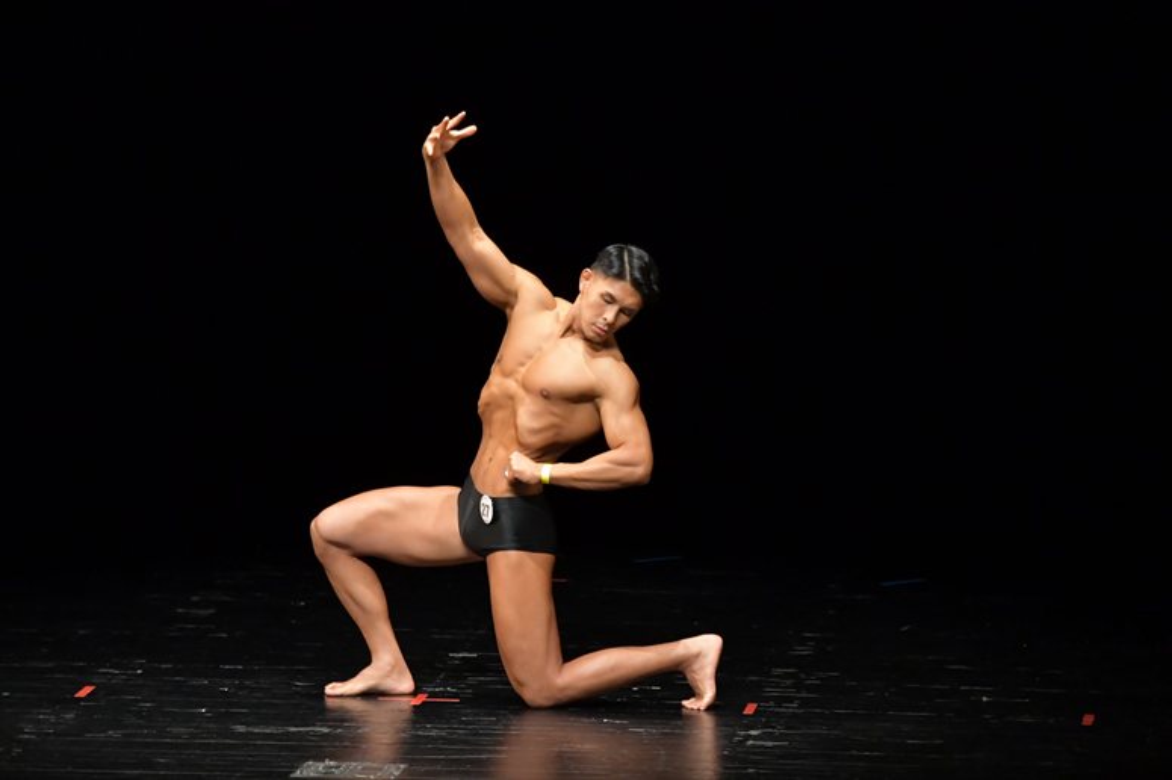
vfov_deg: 5.1
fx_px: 8786
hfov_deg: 7.6
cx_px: 586
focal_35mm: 270
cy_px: 390
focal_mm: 180
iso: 4000
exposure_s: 1/400
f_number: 5.6
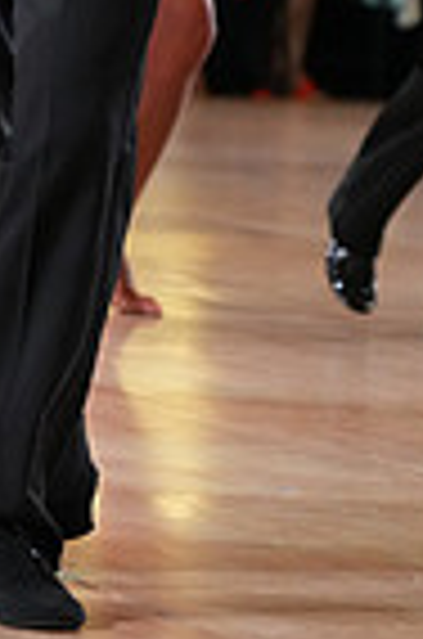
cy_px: -189
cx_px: -227
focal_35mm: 430
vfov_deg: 4.8
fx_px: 7615
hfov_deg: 3.2
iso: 4000
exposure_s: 1/500
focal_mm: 105
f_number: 4
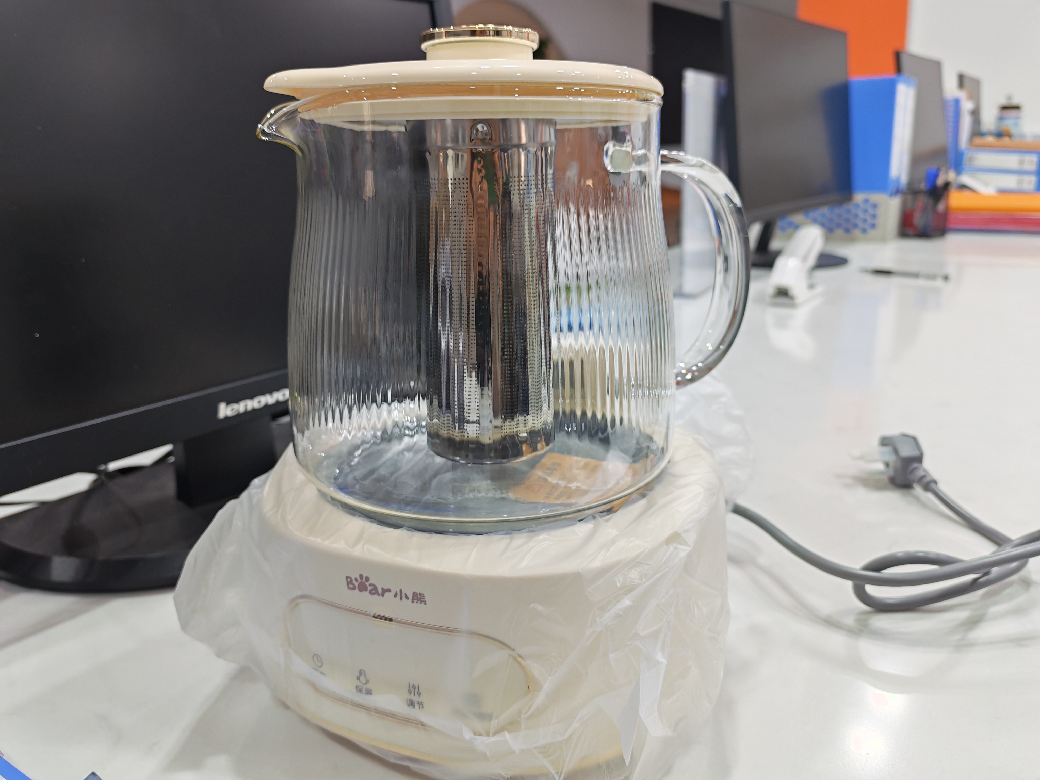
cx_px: 520
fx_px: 811
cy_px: 390
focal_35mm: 27
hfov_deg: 65.3
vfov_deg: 51.4
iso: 500
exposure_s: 1/100
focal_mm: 6.12
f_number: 1.9
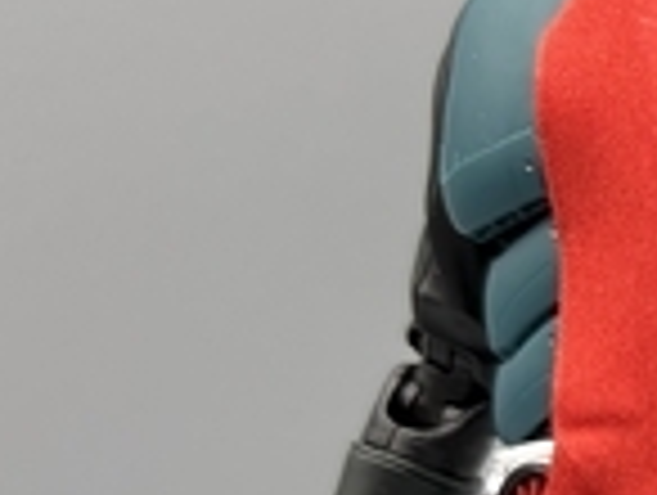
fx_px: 2700
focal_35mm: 142
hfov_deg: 11.4
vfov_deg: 10.3
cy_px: 612
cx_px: 1588
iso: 40
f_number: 1.6
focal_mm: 5.96
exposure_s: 1/243
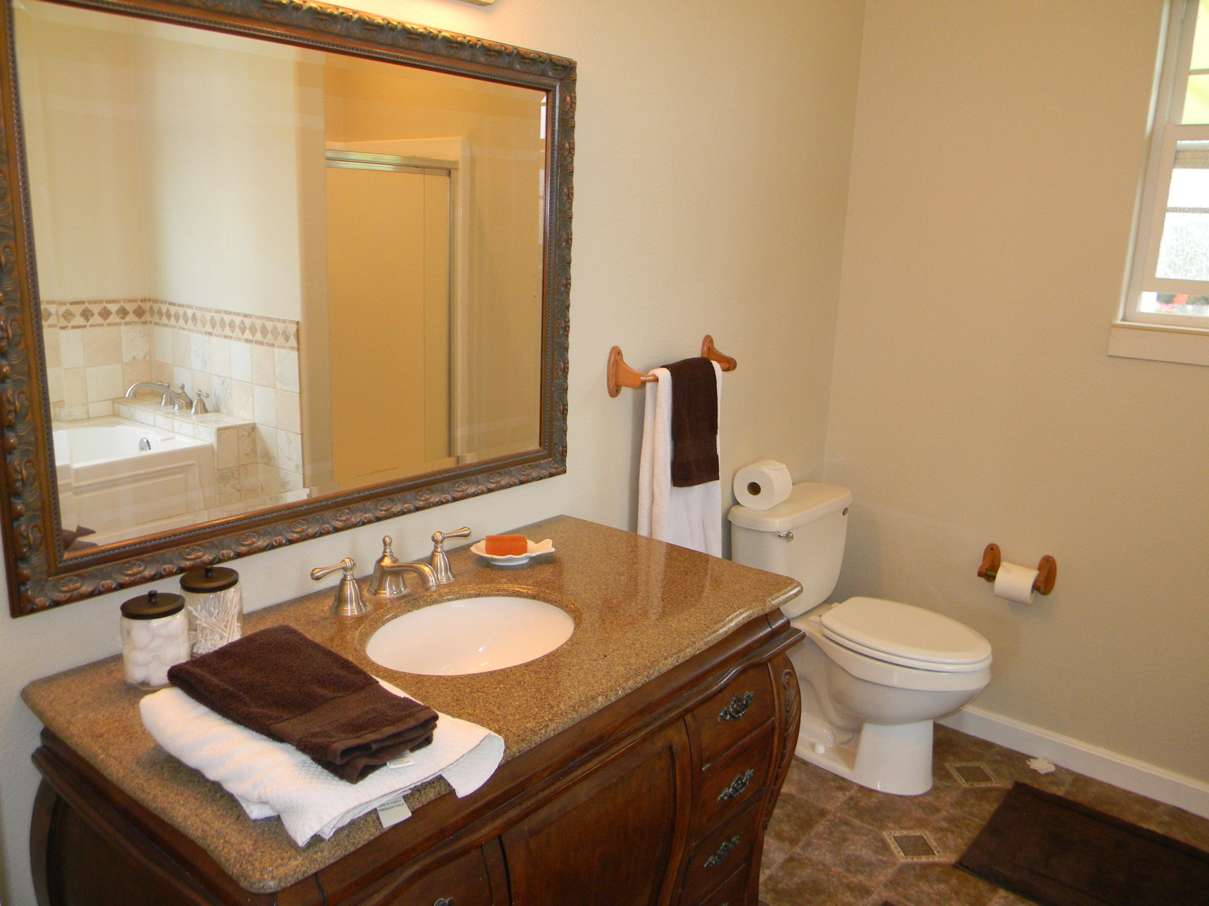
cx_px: 604
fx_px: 978
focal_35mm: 28
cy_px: 453
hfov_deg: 63.4
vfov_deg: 49.7
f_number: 3.5
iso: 132
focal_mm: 5
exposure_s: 1/30
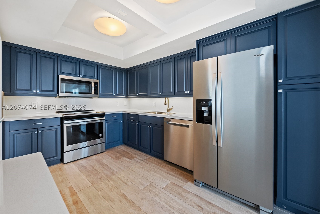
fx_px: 124
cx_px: 160
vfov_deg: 81.3
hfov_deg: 104.2
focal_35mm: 14
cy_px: 107
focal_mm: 14
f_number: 8
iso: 1250
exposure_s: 1/13
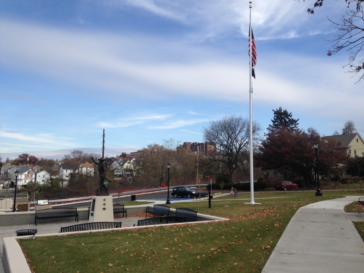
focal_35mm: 33
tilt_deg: +7.3
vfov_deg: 42.9
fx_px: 347
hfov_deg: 55.4
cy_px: 136
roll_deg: -1.1
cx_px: 182
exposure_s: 1/1427
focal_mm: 4.12
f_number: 2.4
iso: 50
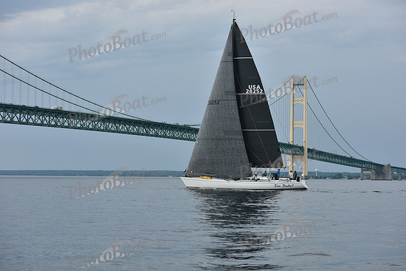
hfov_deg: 22.6
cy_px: 136
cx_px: 203
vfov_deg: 15.2
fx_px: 1015
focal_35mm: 90
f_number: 5.6
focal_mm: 90
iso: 250
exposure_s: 1/800
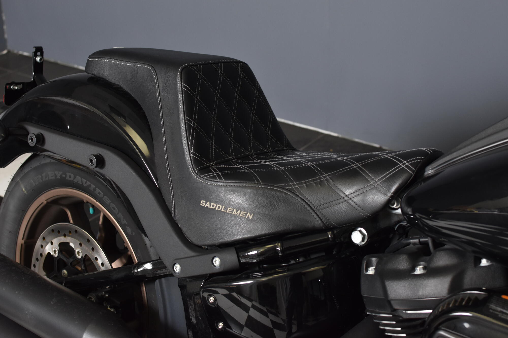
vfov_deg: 25.7
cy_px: 169
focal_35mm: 52
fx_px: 741
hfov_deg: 37.9
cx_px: 254
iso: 800
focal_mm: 35
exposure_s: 1/160
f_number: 4.5
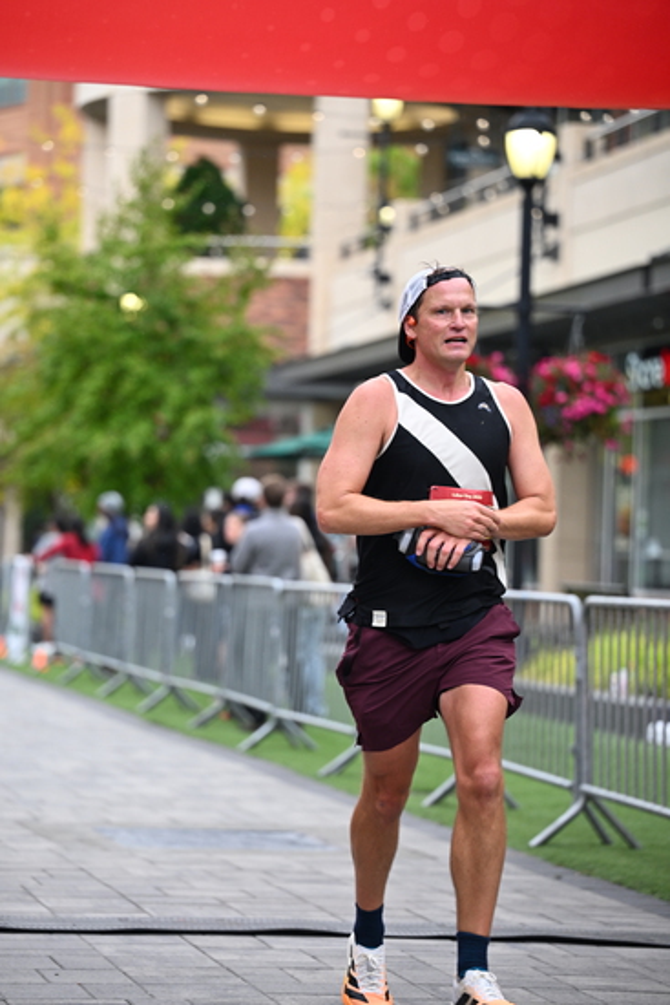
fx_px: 3208
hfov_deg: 11.9
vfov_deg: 17.8
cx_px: 335
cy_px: 502
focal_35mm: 115
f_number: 2.8
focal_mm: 115
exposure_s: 1/1600
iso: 1000
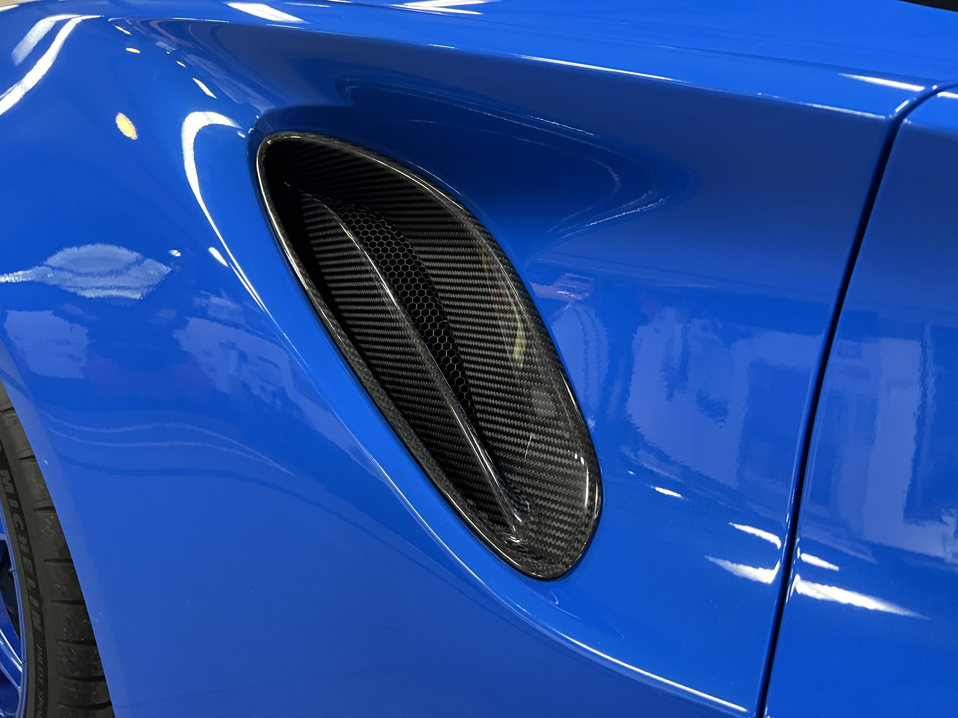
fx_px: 720
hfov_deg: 67.3
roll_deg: -4.2
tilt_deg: -14.7
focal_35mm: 26
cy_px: 359
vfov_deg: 53.1
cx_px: 479
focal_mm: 5.7
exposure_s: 1/33
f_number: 1.5
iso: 500
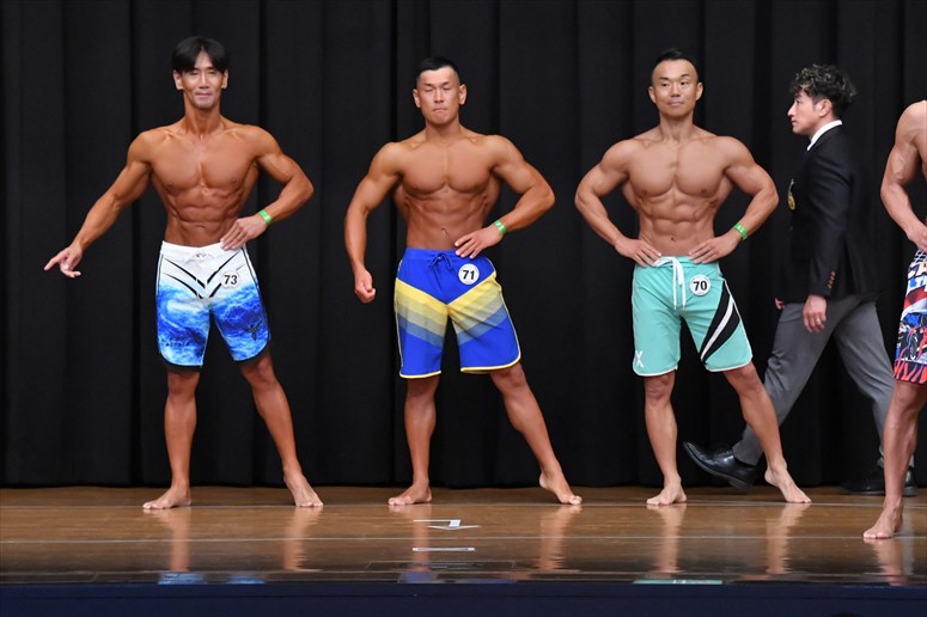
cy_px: 308
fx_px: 5791
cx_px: 464
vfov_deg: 6.1
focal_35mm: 225
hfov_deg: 9.2
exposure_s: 1/400
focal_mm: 150
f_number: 5.6
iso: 8000
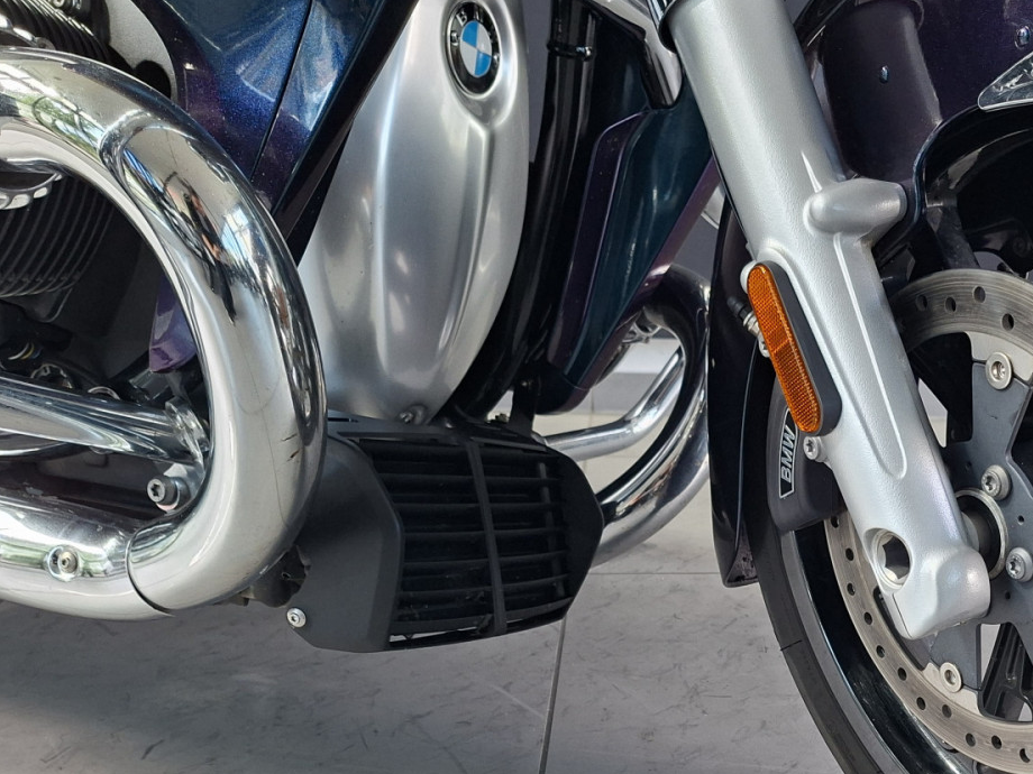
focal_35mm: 40
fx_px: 1194
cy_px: 608
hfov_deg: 44.9
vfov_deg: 34.9
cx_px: 798
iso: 125
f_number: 1.8
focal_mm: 5.54
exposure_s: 1/120
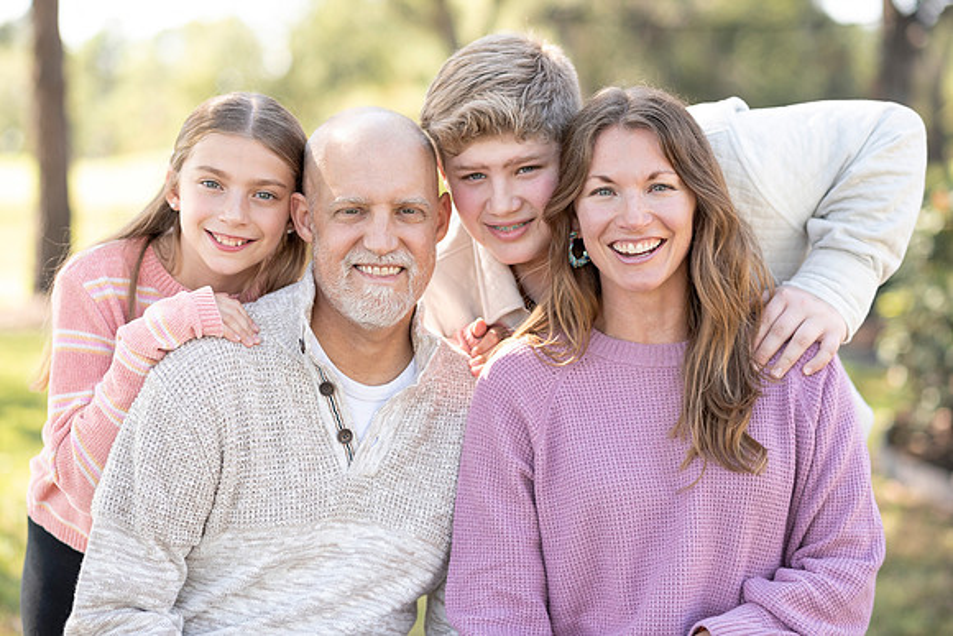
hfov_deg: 23.9
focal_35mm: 85
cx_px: 476
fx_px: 2251
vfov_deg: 16.1
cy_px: 318
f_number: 2.5
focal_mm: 85
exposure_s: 1/800
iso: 320
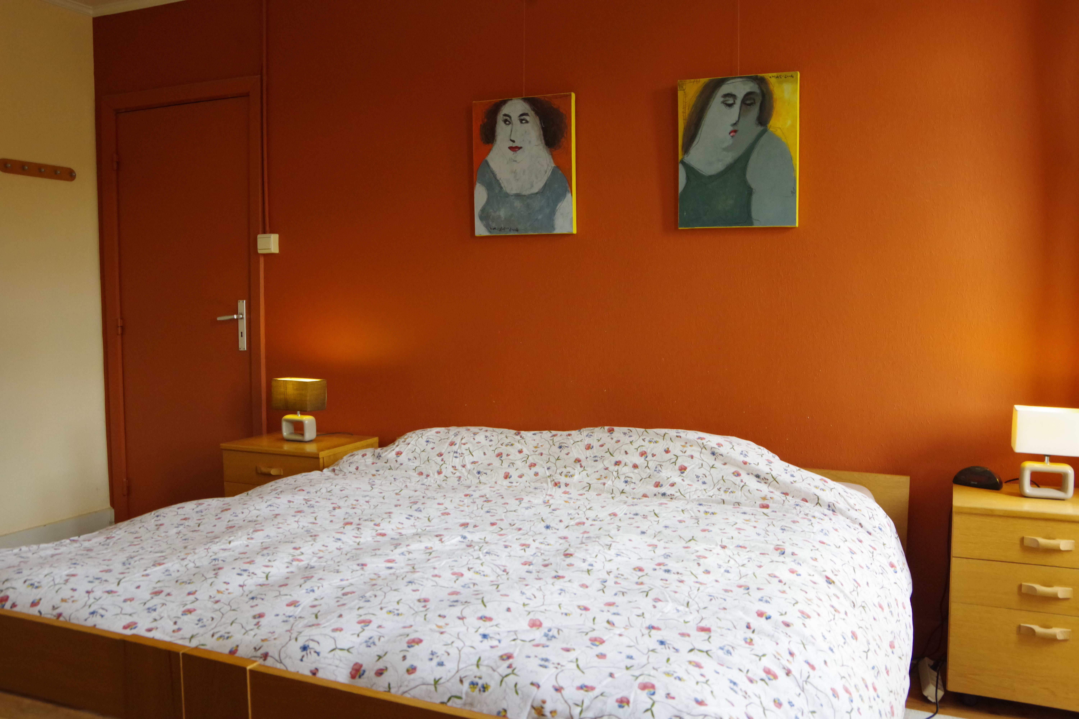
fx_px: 929
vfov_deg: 42.3
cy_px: 360
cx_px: 540
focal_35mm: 31
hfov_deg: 60.3
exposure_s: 1/100
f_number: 8
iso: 1600
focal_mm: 21
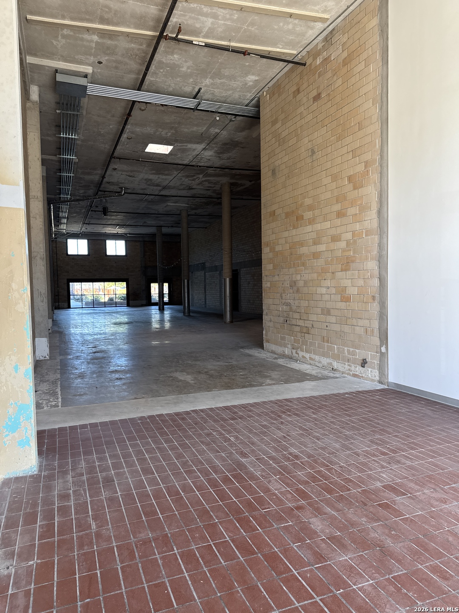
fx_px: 424
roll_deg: +0.8
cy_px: 306
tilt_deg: -1.2
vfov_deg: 71.6
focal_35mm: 24
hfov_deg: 56.8
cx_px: 230
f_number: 1.78
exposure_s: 1/121
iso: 160
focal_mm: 6.76
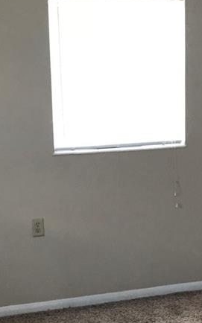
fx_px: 723
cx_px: 95
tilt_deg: -14.5
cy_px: 258
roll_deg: +1.6
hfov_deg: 15.9
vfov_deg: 24.8
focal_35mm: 82
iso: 40
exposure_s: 1/15
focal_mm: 3.99
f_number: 1.8
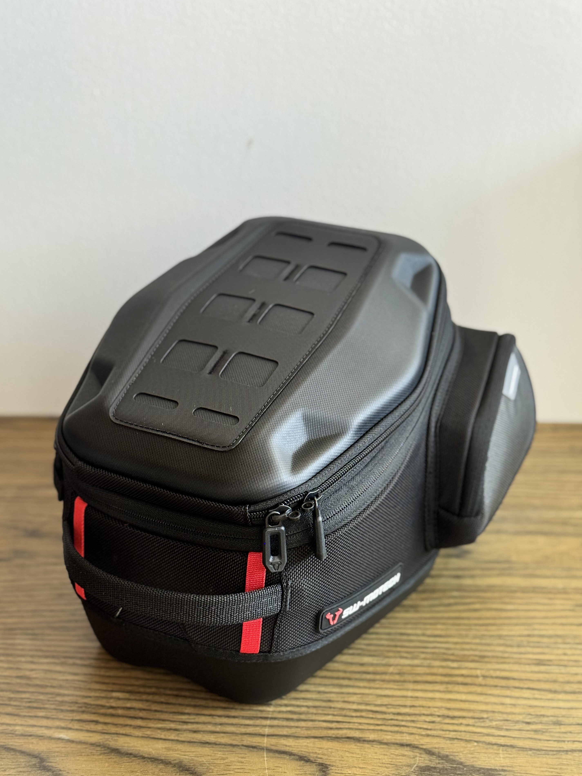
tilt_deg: -26.3
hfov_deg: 28.6
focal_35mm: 51
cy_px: 409
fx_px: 1143
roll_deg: +0.5
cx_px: 276
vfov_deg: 37.5
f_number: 1.78
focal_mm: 6.76
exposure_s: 1/60
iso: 200
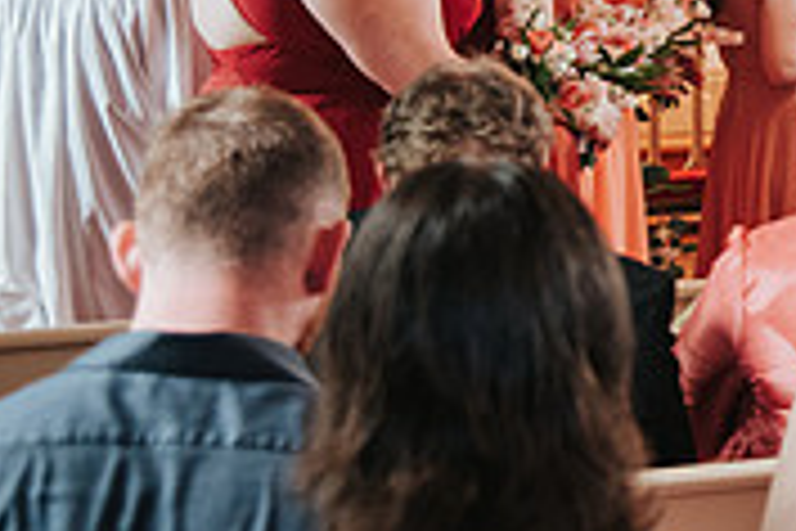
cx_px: 1192
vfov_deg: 8.7
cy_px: -119
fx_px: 3449
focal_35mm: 156
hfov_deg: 12.5
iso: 1600
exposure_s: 1/60
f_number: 4
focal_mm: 46
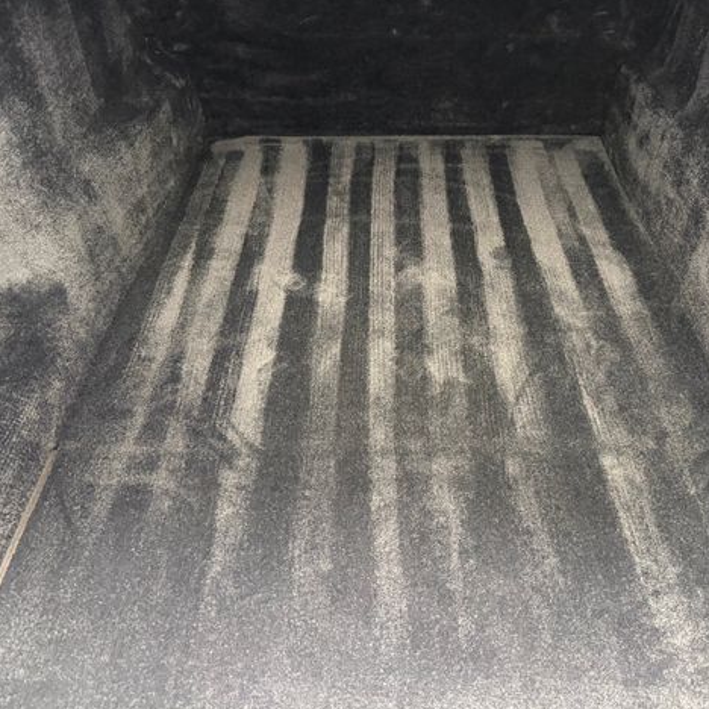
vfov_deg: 55.6
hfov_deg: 55.4
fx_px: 672
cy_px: 353
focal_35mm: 29
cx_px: 409
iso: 800
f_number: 1.78
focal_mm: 6.76
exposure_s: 1/30
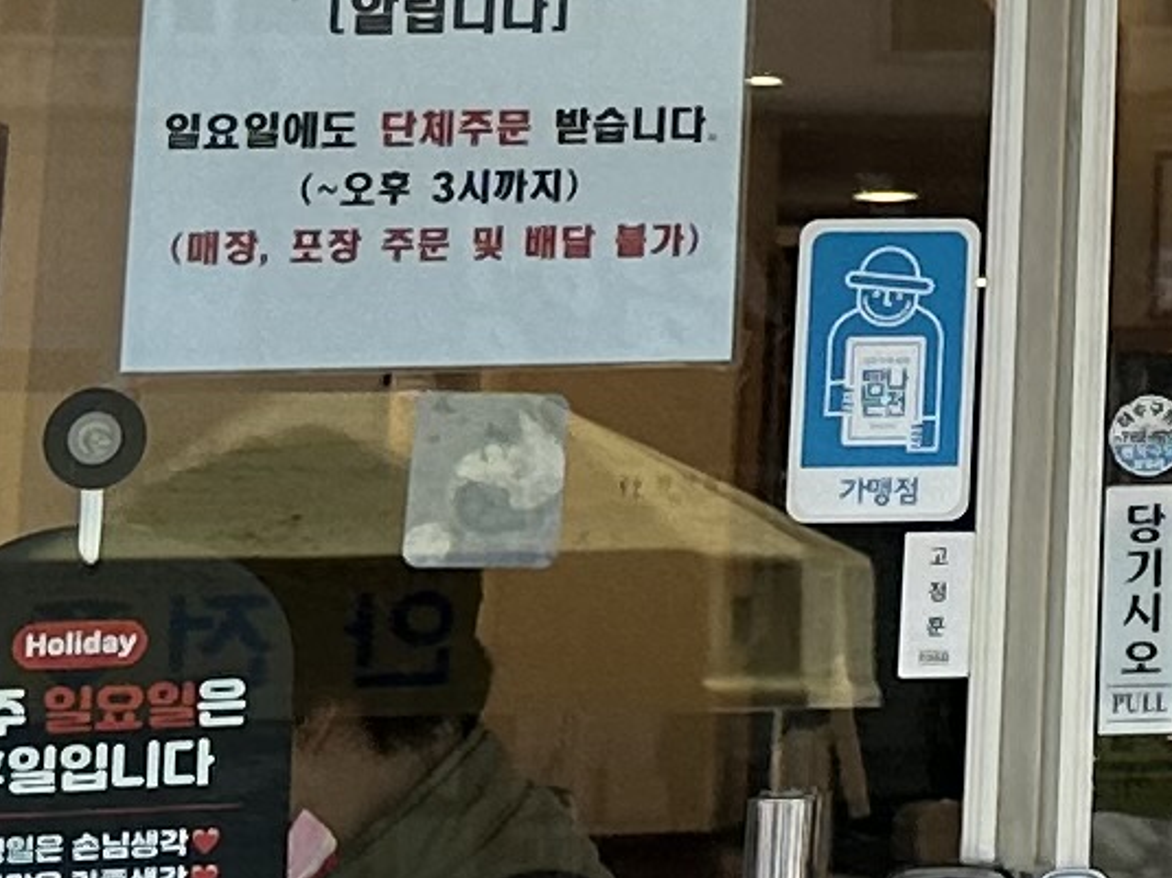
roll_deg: +3.1
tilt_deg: +14.4
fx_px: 6127
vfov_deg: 7.9
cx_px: 1991
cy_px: -808
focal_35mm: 181
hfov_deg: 10.4
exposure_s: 1/1845
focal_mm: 6.86
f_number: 1.78
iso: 80
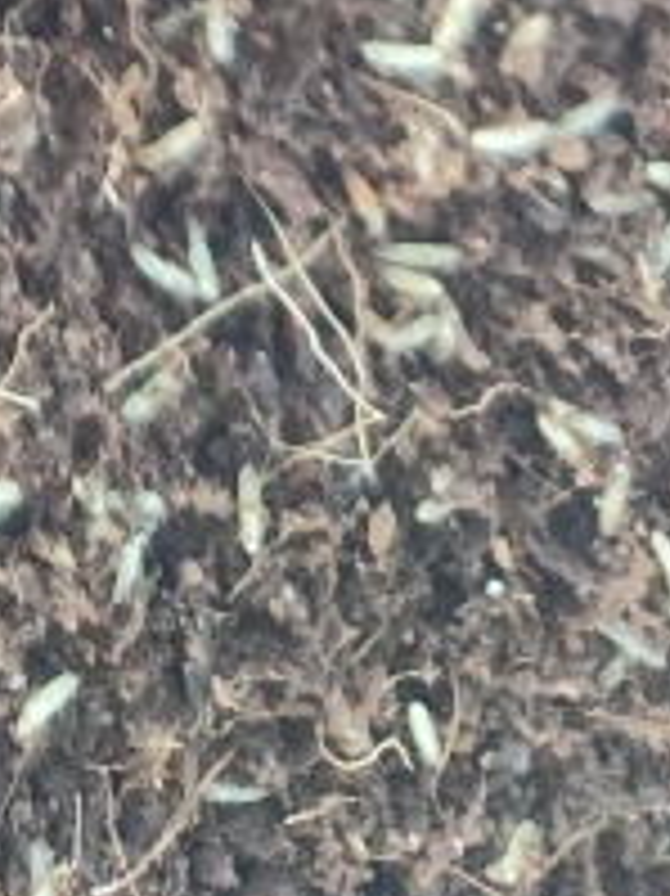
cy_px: -1461
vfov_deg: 11.6
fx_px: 3333
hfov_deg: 10.5
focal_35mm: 129
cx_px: -666
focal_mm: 5.26
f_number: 1.65
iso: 1775
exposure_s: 1/50
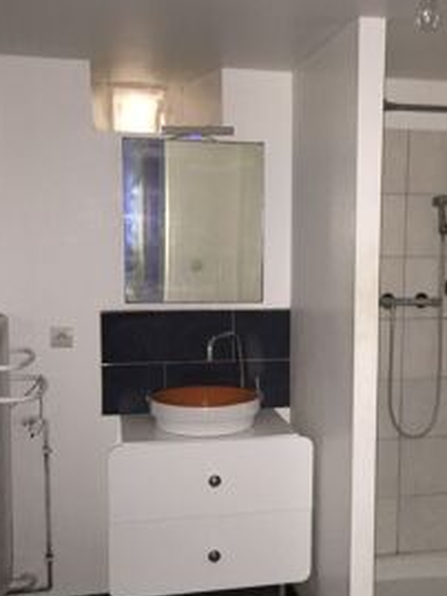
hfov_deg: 31.2
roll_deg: -0.6
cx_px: 308
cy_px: 364
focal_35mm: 46
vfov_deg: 41.0
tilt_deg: -9.3
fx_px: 791
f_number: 2.2
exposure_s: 1/17
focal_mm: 4.15
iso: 200
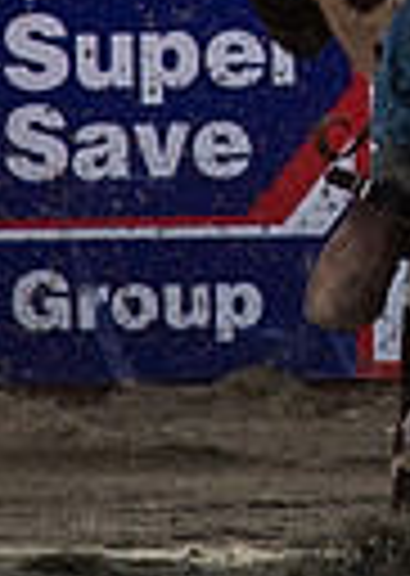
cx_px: 727
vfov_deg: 0.6
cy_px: -235
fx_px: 51152
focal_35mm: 3128
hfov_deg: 0.5
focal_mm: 300
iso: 1000
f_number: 4
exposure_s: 1/8000
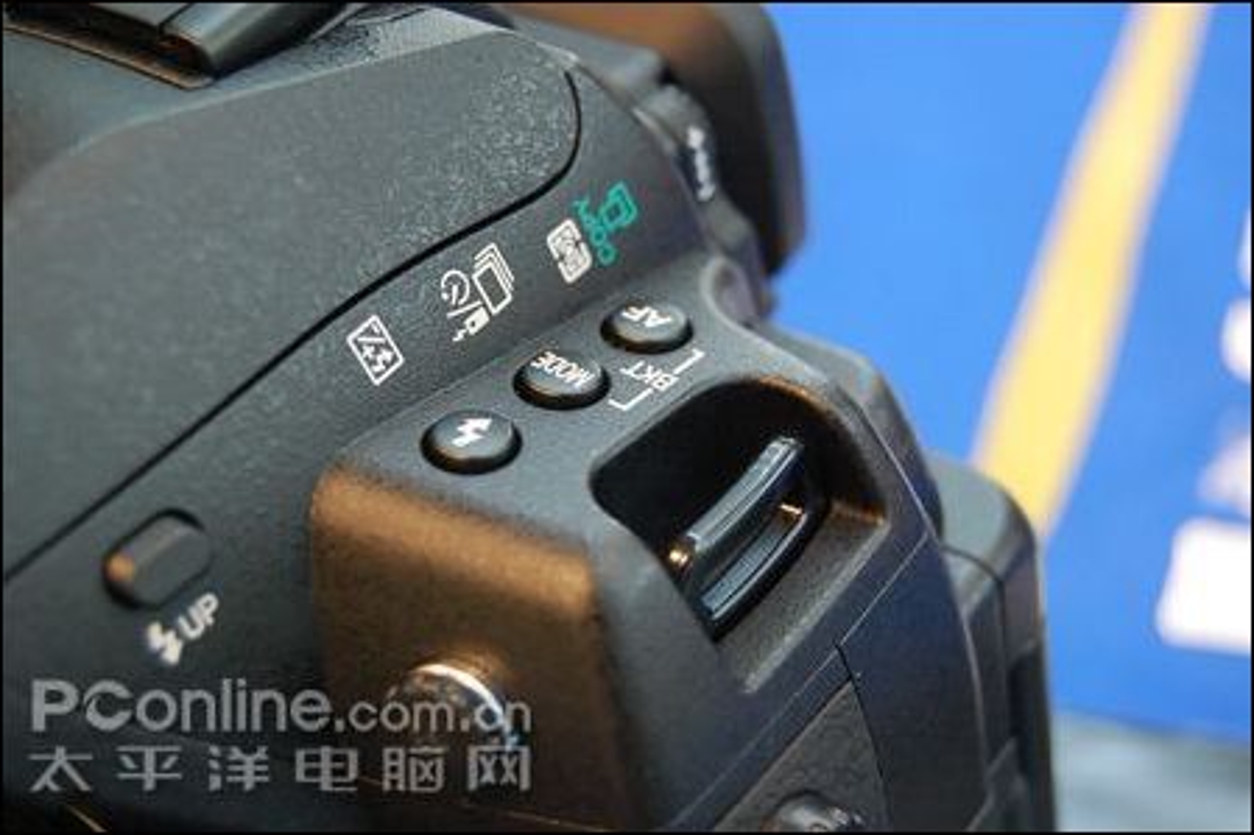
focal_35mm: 75
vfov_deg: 18.2
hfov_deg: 27.0
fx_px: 2611
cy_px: 418
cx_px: 627
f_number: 5.6
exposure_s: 1/20
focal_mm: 50
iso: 1600
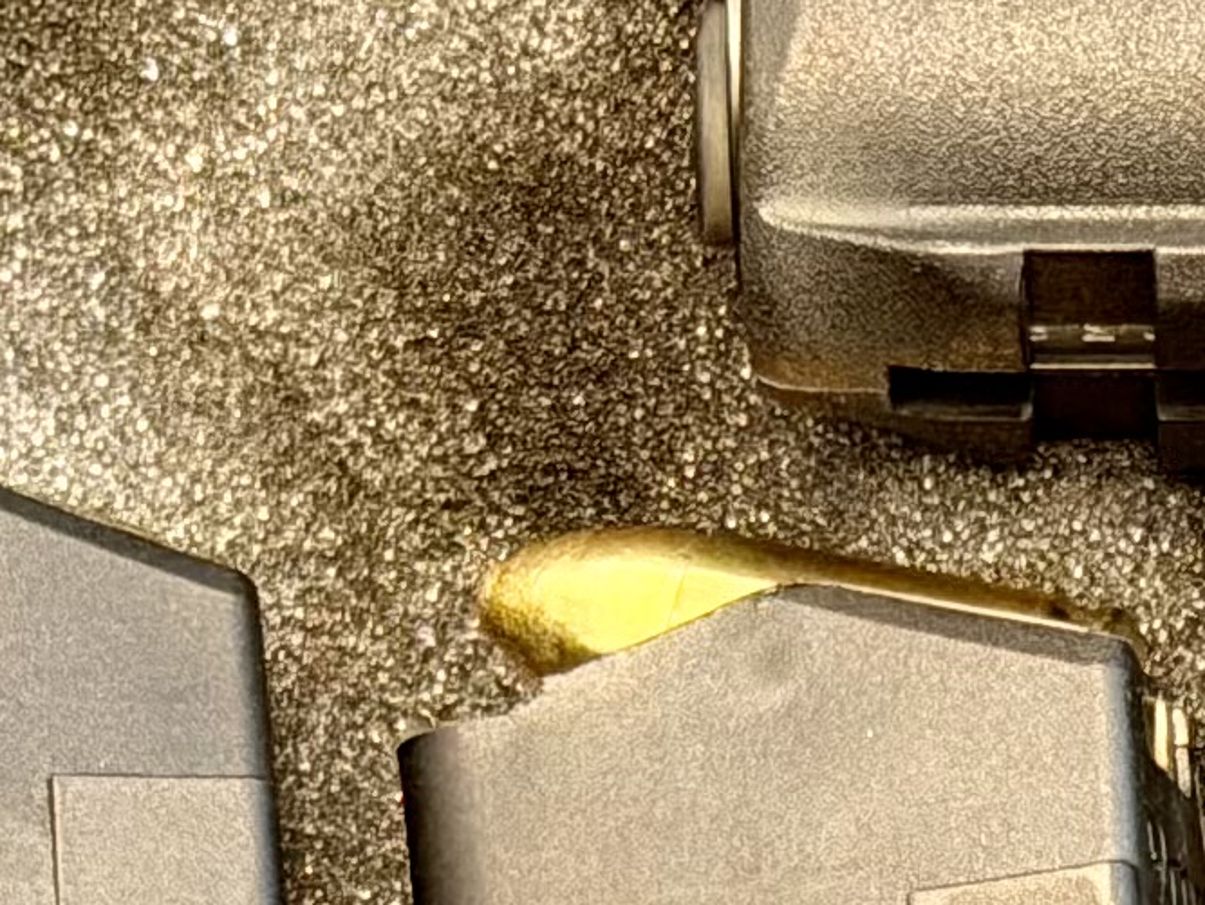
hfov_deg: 6.8
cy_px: 1732
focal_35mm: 290
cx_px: 1527
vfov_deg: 5.1
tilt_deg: -81.9
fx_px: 10100
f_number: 1.78
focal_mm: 6.76
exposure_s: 1/33
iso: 200
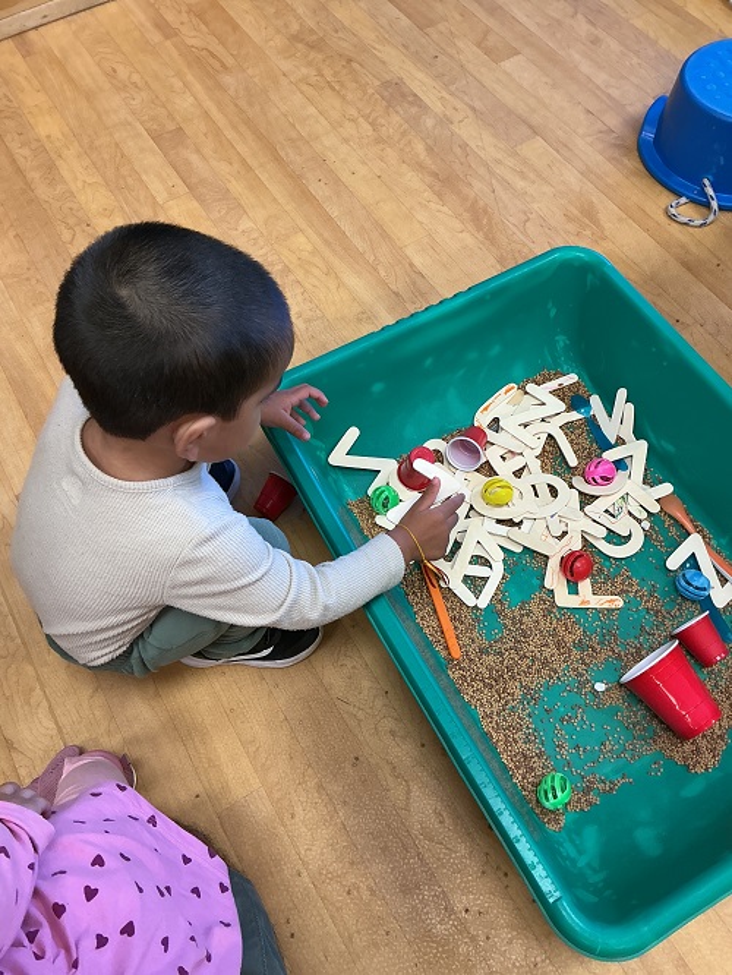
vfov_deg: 61.6
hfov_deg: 48.3
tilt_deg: -61.7
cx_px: 366
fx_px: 817
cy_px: 488
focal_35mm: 29
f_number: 1.8
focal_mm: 3
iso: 64
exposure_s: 1/60
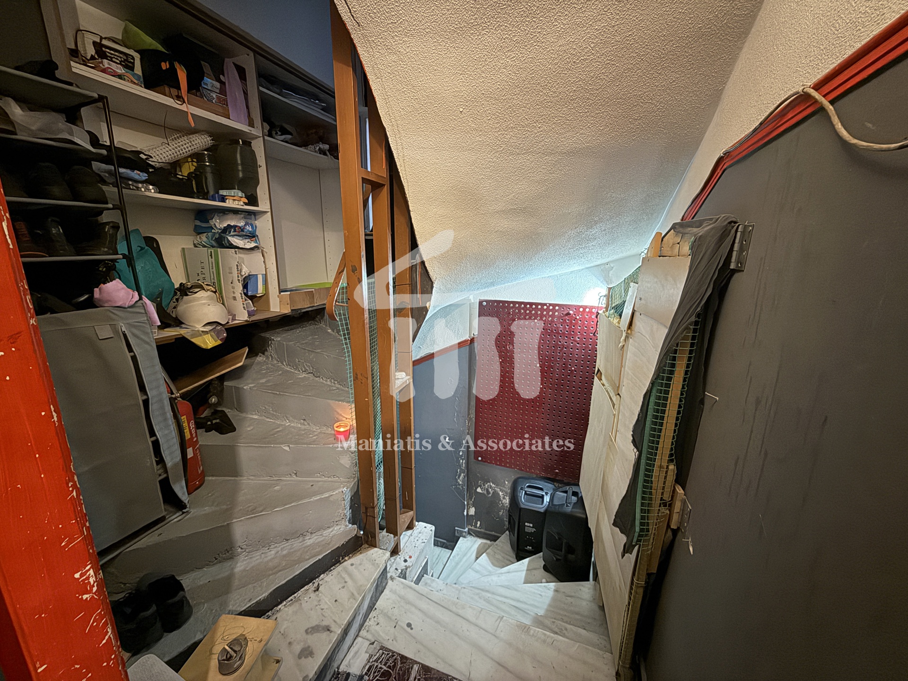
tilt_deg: -12.6
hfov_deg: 102.1
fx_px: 367
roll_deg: -0.6
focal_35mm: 14
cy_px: 340
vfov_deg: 85.7
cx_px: 454
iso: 1250
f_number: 2.2
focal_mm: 2.22
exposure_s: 1/50
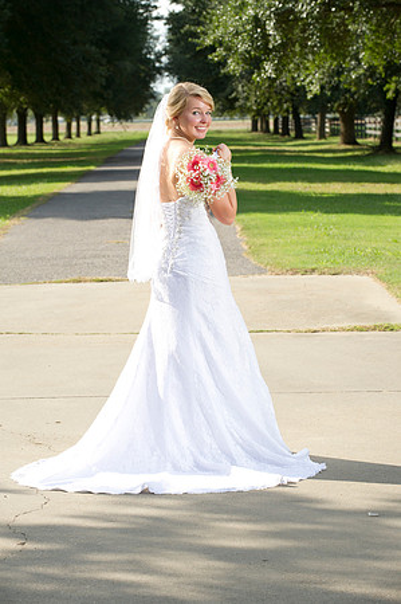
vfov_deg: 17.1
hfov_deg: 11.4
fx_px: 2009
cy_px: 302
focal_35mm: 120
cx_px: 200
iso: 250
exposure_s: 1/250
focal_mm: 120
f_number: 7.1
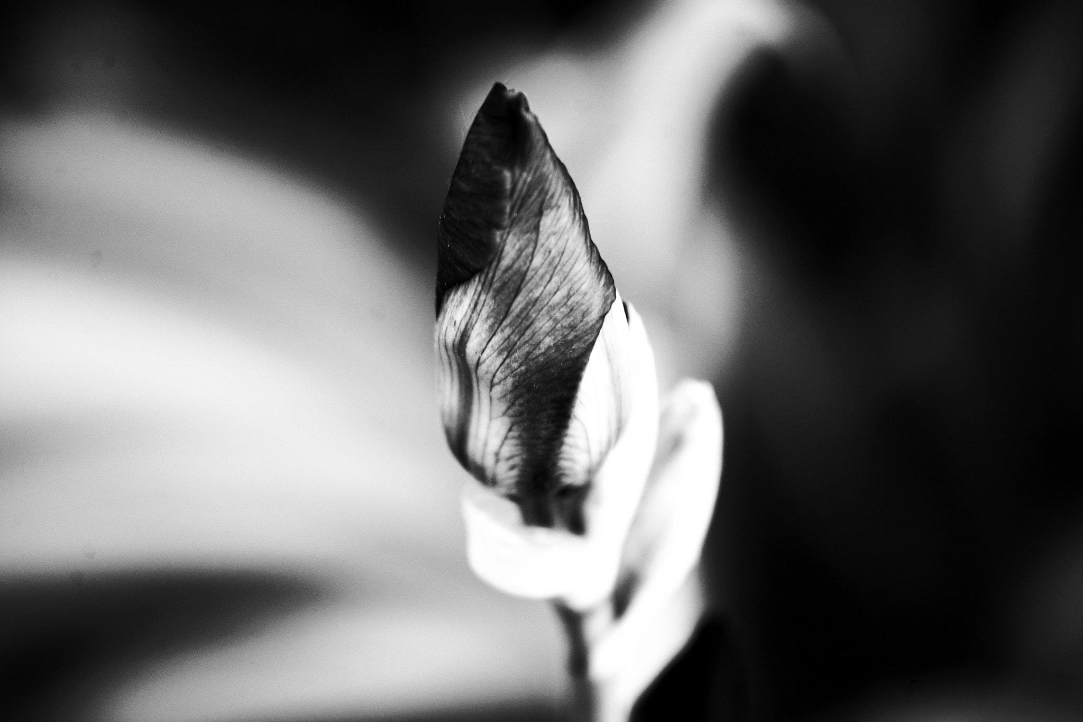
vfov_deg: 4.6
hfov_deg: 6.9
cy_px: 361
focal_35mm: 300
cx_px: 542
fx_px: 9024
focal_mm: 200
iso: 100
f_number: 5.6
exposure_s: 1/40
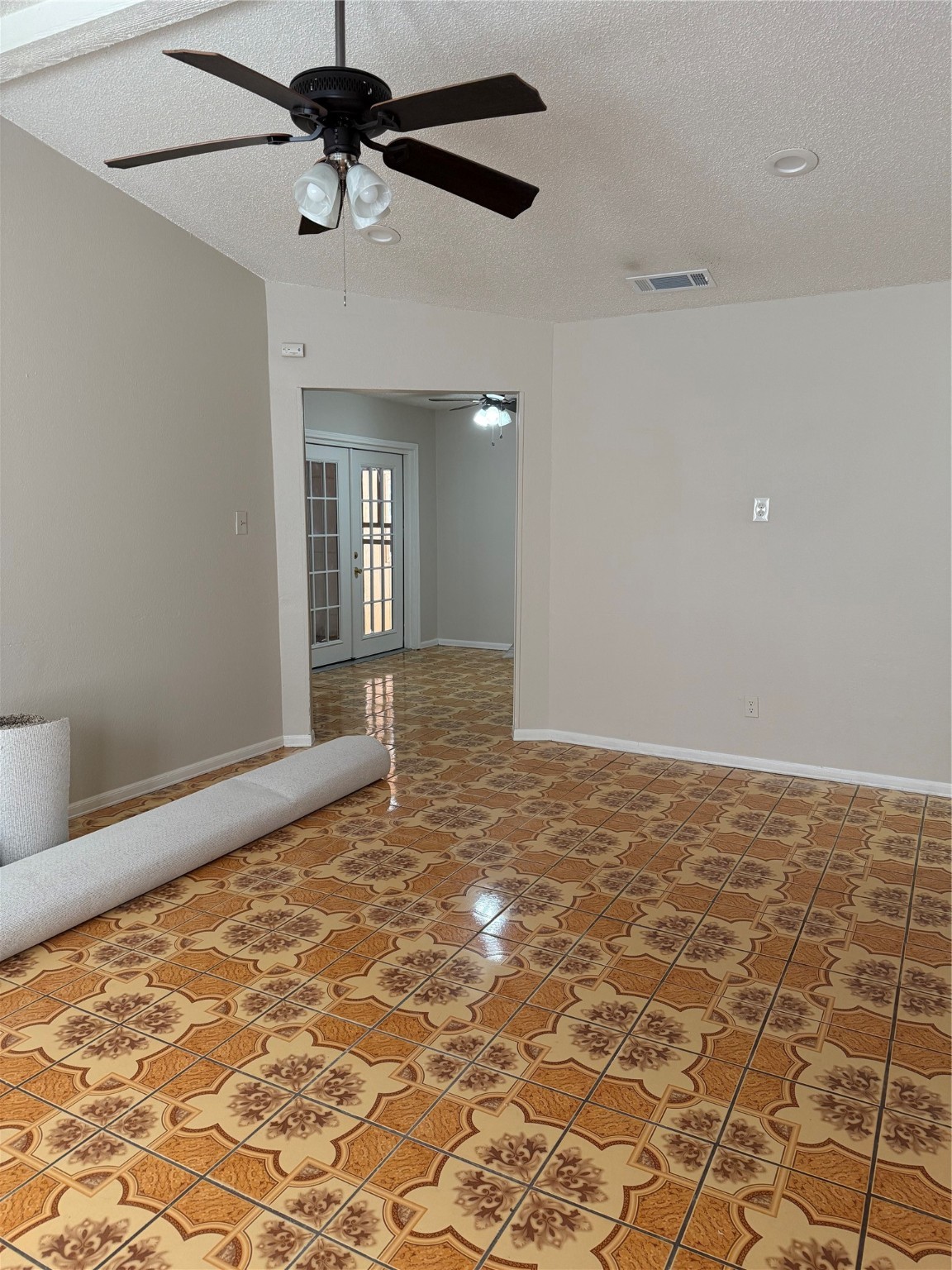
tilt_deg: -7.7
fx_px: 880
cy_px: 635
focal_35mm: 24
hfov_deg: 56.8
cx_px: 476
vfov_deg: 71.6
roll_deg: -0.2
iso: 250
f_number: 1.78
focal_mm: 6.76
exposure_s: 1/60
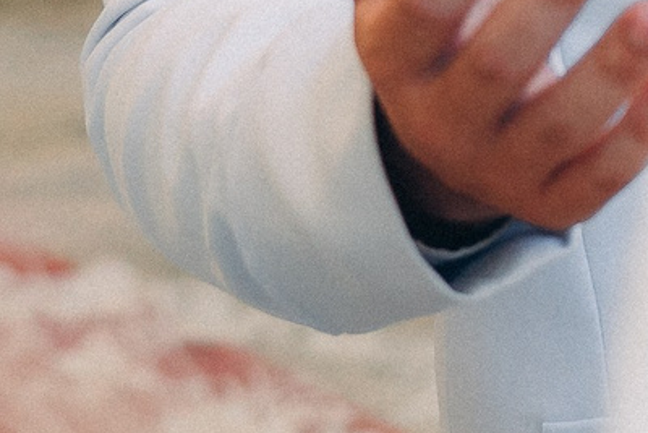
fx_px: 5762
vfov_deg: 4.2
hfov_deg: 6.2
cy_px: -734
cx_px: 1374
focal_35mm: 320
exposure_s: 1/640
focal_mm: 50
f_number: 2.8
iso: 640
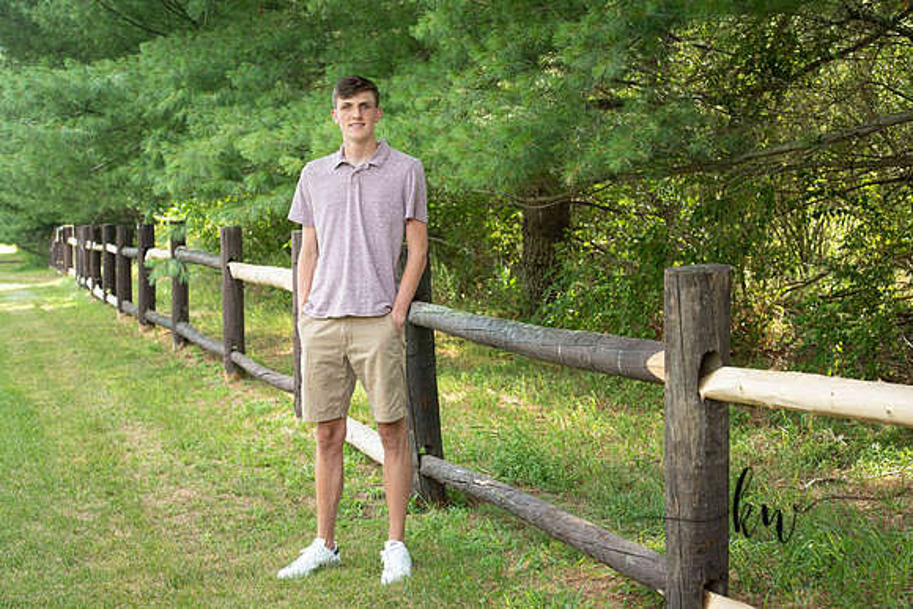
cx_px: 456
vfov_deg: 19.5
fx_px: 1776
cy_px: 304
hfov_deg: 28.8
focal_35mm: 70
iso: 500
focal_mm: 70
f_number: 6.3
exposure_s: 1/200
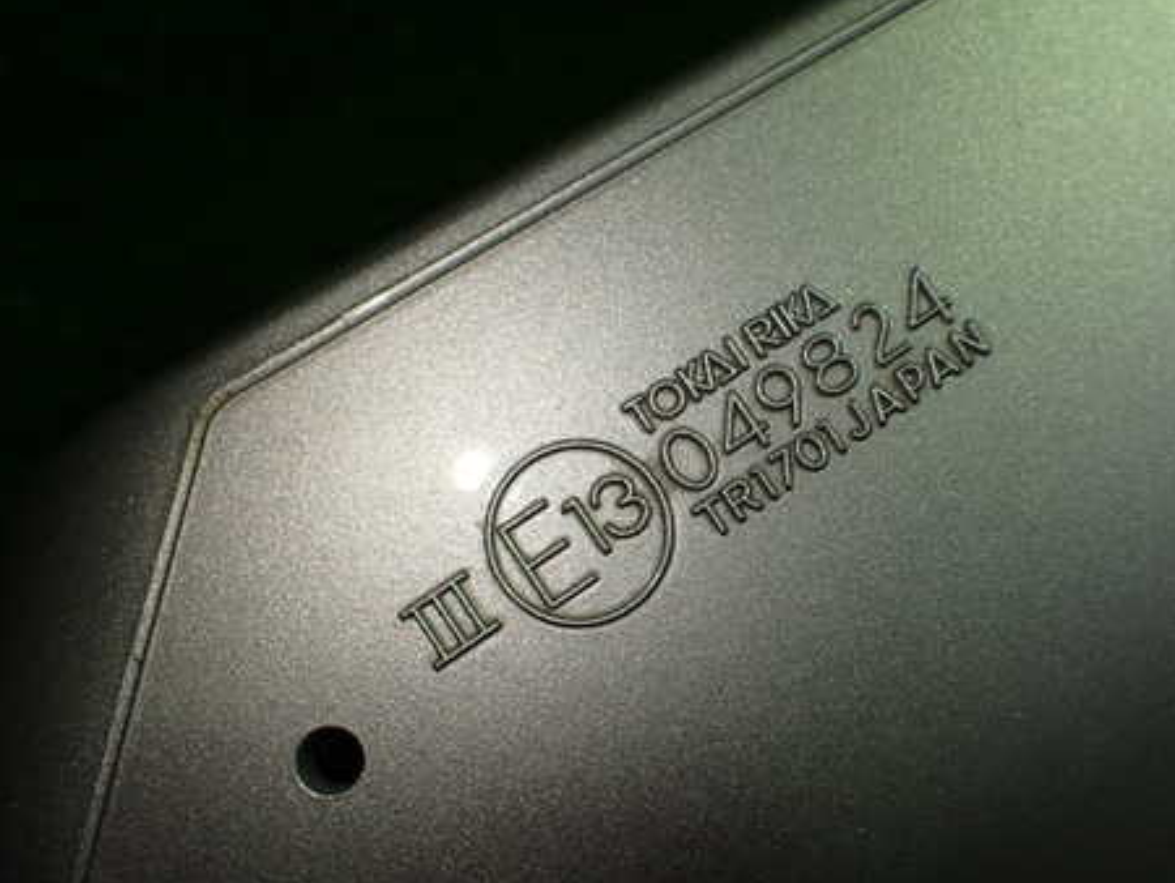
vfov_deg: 35.9
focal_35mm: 40
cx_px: 718
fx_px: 1358
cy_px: 496
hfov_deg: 46.5
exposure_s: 1/125
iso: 100
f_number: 3.2
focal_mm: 5.4
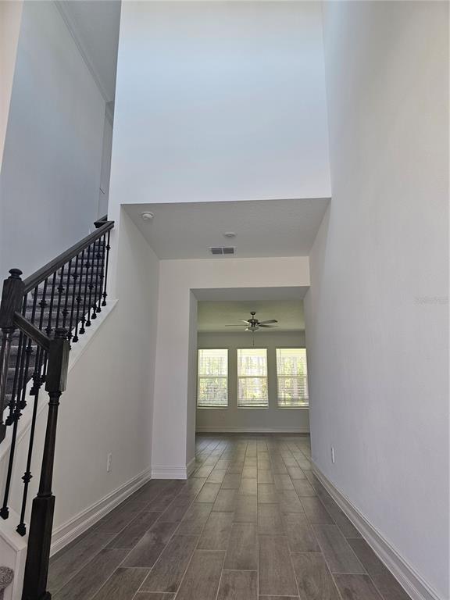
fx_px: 399
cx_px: 225
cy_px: 300
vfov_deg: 73.9
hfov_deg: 58.9
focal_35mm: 23
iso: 160
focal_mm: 6.3
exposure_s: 1/180
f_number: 1.7
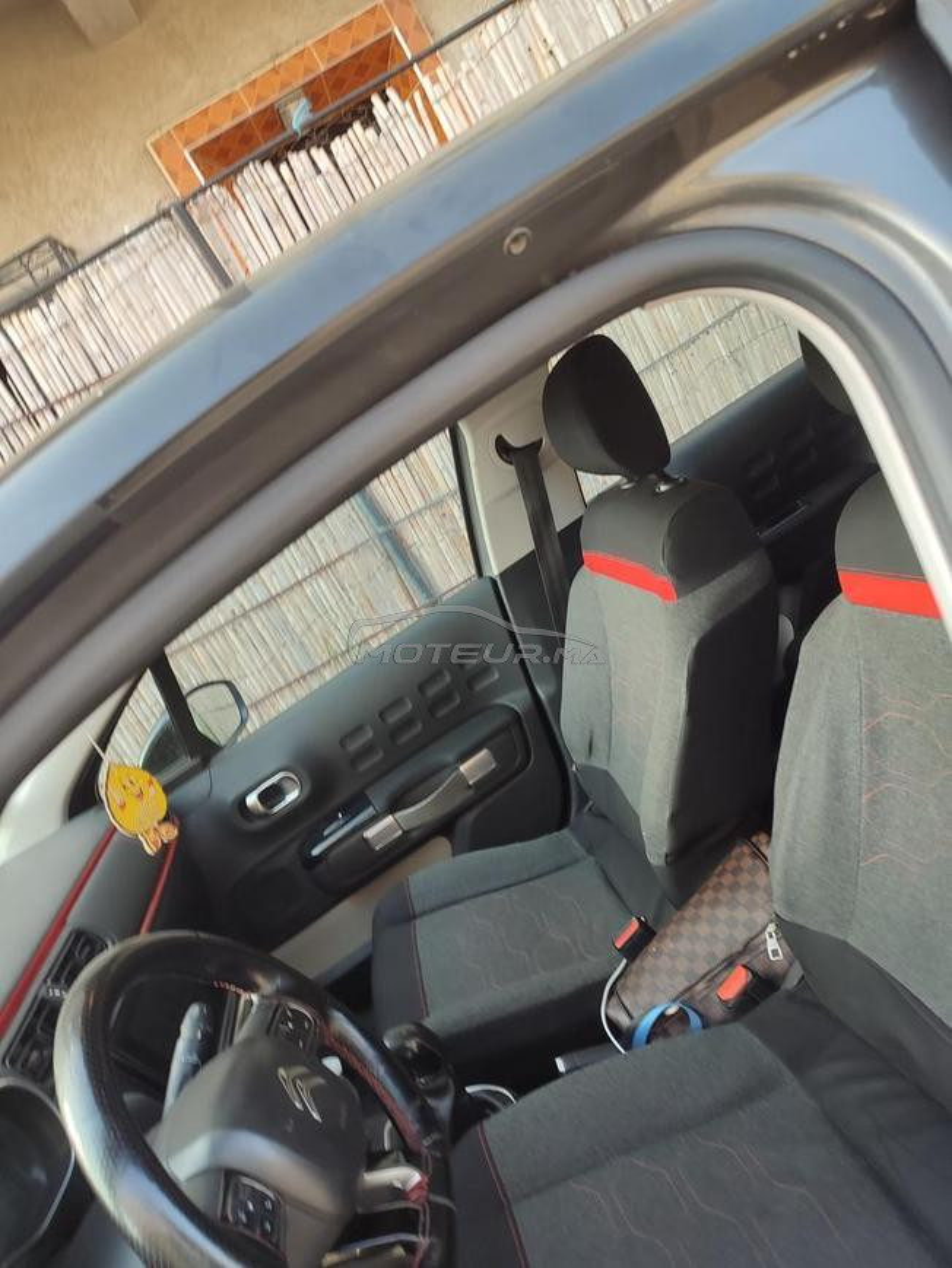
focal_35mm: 24
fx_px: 880
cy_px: 634
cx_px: 476
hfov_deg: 56.8
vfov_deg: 71.6
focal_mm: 5.89
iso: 74
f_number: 1.89
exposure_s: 1/50
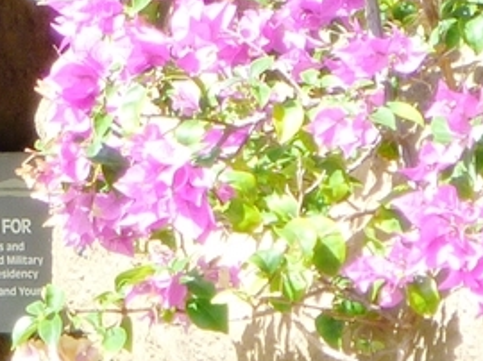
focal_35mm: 593
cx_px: -177
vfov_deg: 2.5
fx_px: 8267
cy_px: 170
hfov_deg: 3.3
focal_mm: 22.8
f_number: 5.9
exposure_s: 1/125
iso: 160
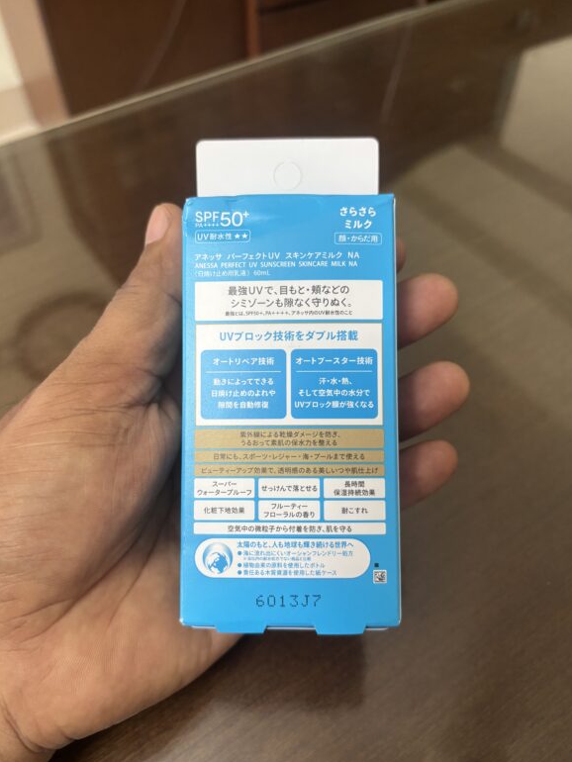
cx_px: 280
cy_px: 395
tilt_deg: -52.8
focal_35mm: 27
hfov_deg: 51.4
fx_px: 595
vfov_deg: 65.3
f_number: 1.6
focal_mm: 5.96
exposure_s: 1/60
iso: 200
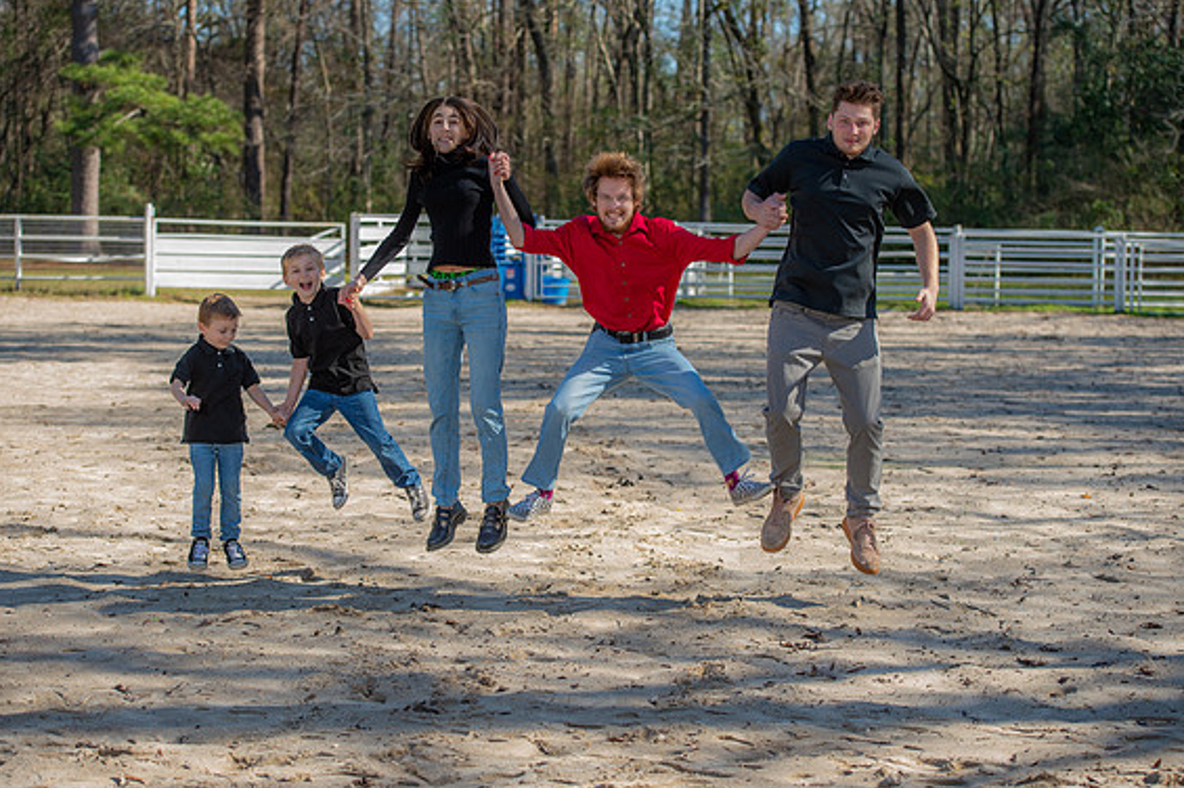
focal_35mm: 77
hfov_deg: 26.3
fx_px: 2531
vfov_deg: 17.7
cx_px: 583
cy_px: 392
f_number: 4
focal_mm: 75
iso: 50
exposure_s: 1/250
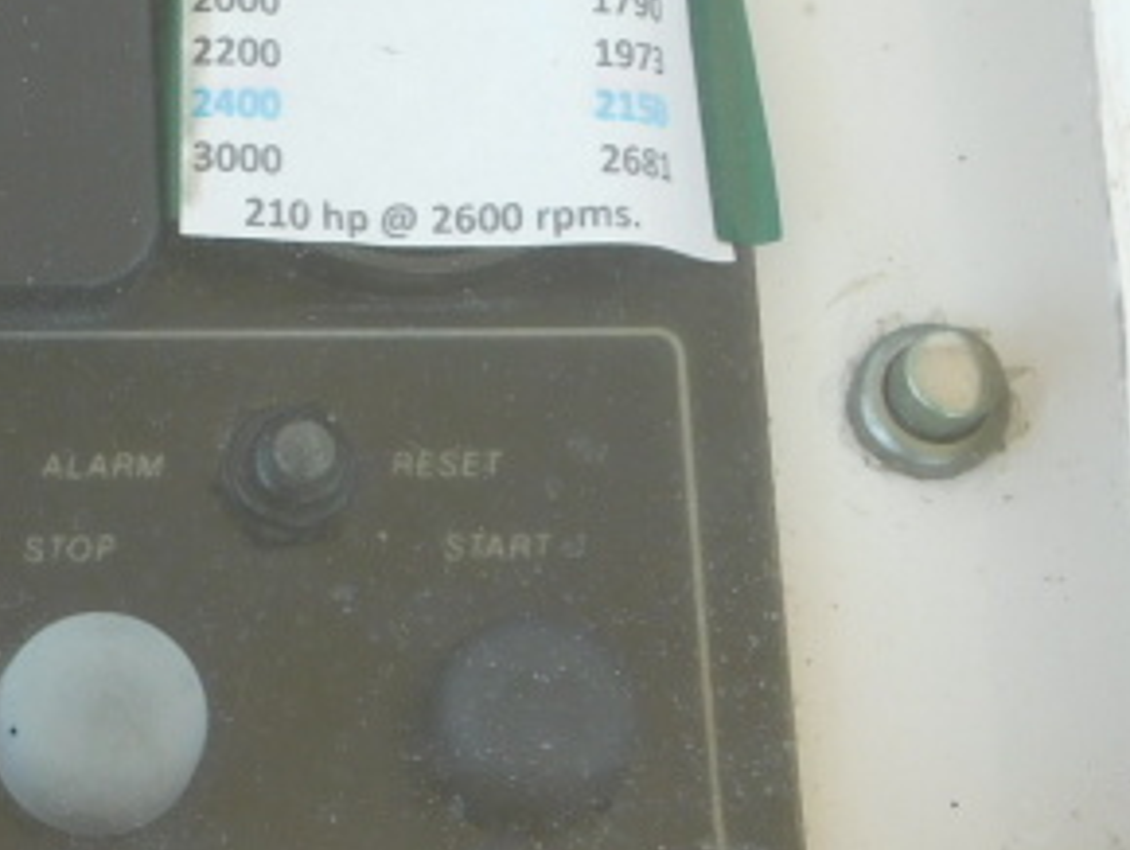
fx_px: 4051
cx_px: -327
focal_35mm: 124
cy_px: 121
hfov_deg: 15.2
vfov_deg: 11.9
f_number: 3.7
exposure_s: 1/80
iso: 125
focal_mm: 8
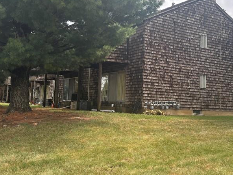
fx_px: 303
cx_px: 135
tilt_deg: +4.7
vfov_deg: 32.1
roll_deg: -1.6
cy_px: 71
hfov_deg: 42.0
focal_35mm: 45
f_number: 1.6
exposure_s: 1/601
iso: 50
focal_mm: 5.96
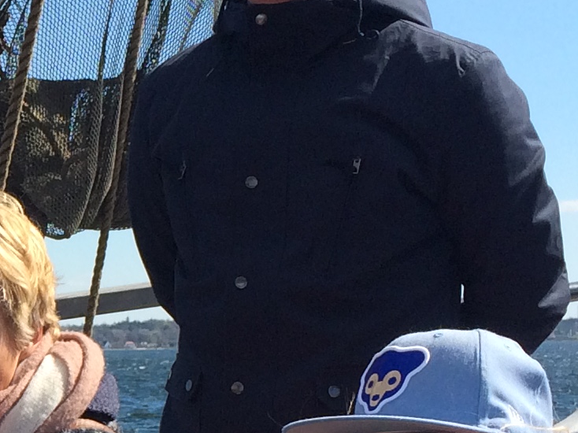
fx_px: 2153
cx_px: -315
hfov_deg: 14.2
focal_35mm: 129
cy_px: 407
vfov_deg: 11.4
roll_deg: +1.2
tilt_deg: -2.9
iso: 32
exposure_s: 1/1642
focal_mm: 4.15
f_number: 2.2
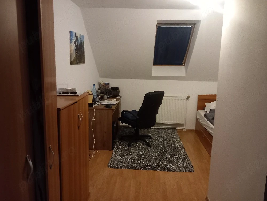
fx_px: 208
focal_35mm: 27
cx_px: 134
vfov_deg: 51.4
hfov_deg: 65.3
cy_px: 100
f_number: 1.8
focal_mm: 4
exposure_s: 1/20
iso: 800
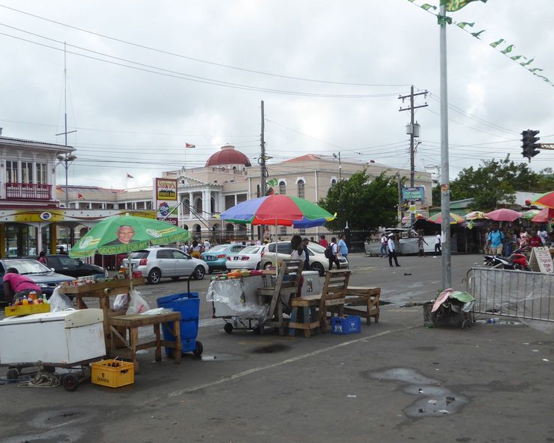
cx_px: 258
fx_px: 672
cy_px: 222
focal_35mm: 41
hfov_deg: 44.8
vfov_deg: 36.5
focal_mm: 6.7
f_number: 3.7
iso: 80
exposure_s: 1/400
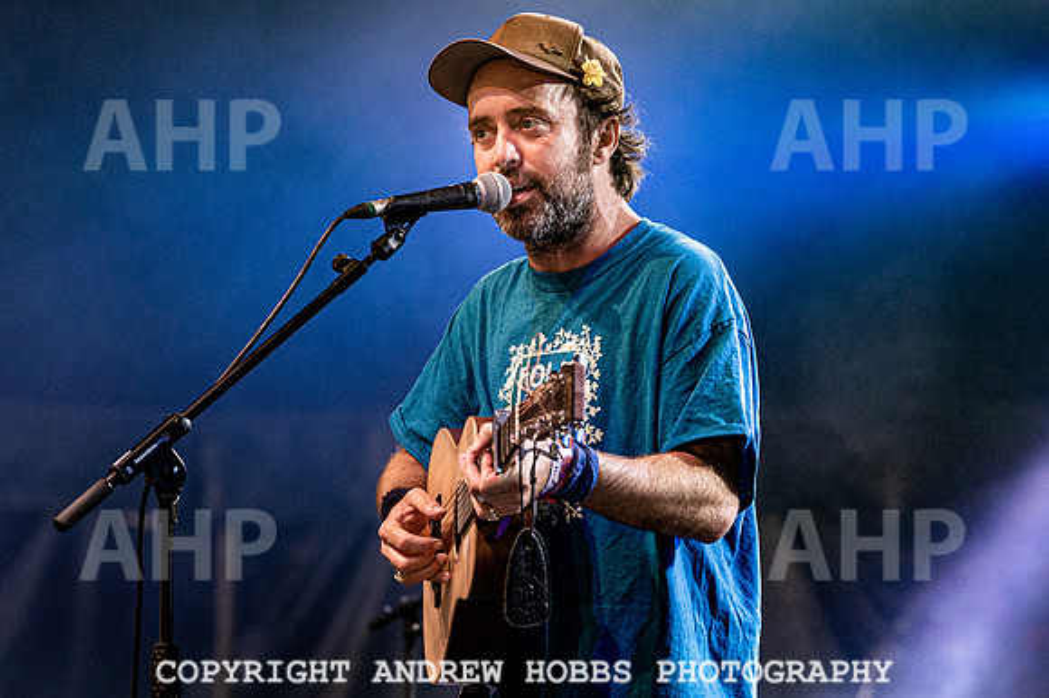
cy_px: 299
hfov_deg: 10.1
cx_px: 496
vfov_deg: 6.7
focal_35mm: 204
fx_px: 5940
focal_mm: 170
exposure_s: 1/1000
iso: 3200
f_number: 5
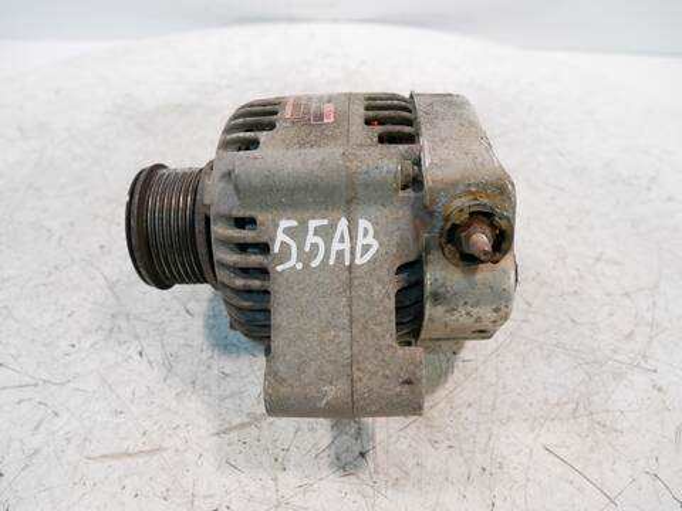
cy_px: 256
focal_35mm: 24
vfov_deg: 56.8
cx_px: 341
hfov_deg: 71.6
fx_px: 473
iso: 500
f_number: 3.5
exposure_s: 1/60
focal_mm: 12
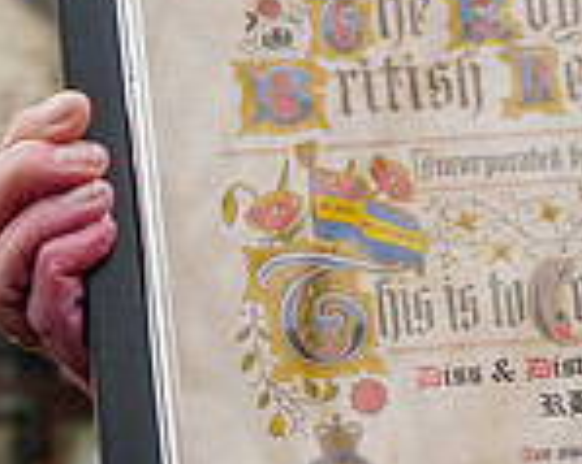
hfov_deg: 6.9
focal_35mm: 273
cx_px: 1094
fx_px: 4699
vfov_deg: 5.7
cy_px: 322
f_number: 4.5
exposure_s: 1/320
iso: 400
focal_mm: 36
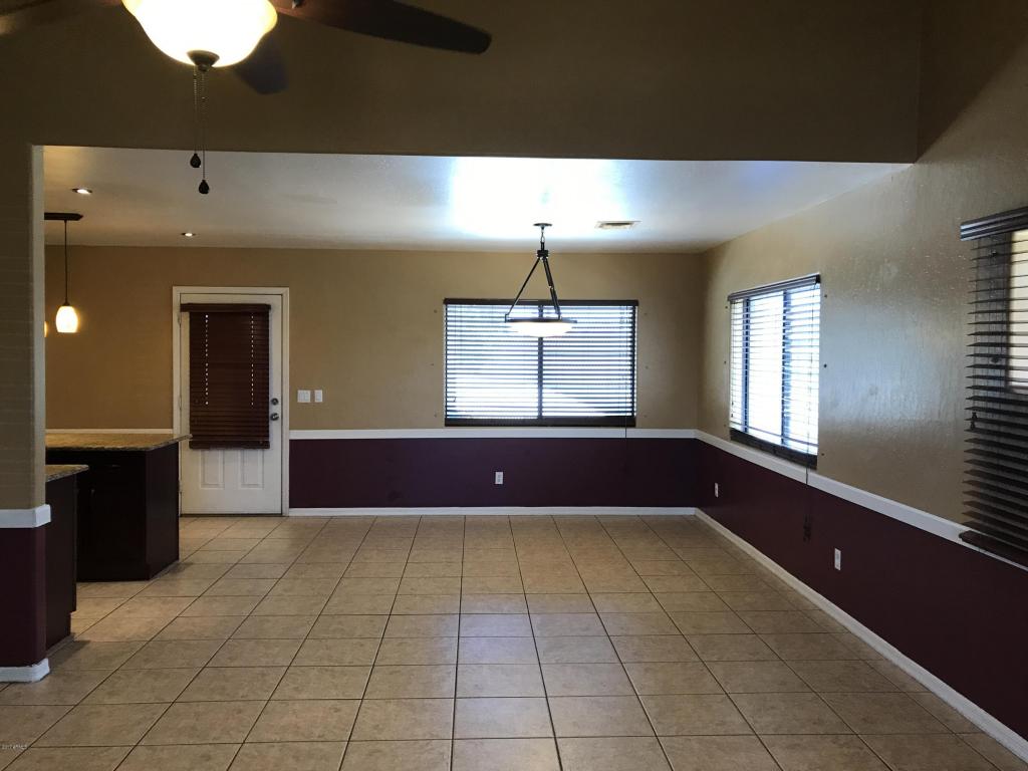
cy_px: 386
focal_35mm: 28
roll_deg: +0.6
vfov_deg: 49.7
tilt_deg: -4.3
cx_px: 514
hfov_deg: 63.4
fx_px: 832
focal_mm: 3.99
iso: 32
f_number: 1.8
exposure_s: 1/30
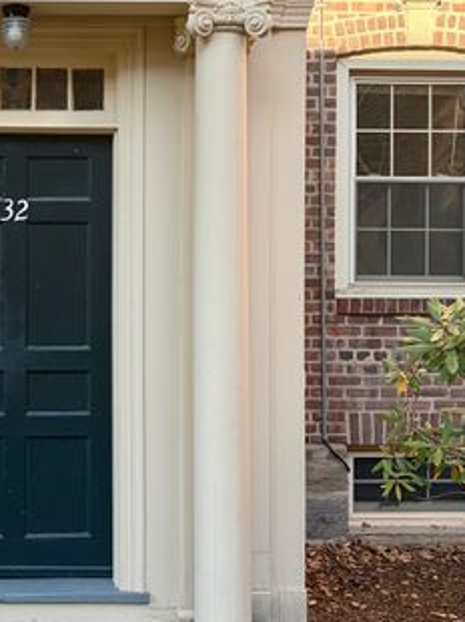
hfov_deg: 25.1
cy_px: 268
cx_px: 28
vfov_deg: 34.3
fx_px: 1004
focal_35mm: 56
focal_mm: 5.96
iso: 64
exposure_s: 1/419
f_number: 1.6
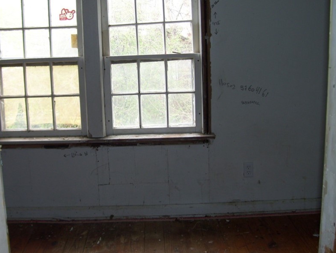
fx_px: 457
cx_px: 129
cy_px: 103
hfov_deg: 40.1
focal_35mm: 47
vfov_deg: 30.9
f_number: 2.7
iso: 80
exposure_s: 1/60
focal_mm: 6
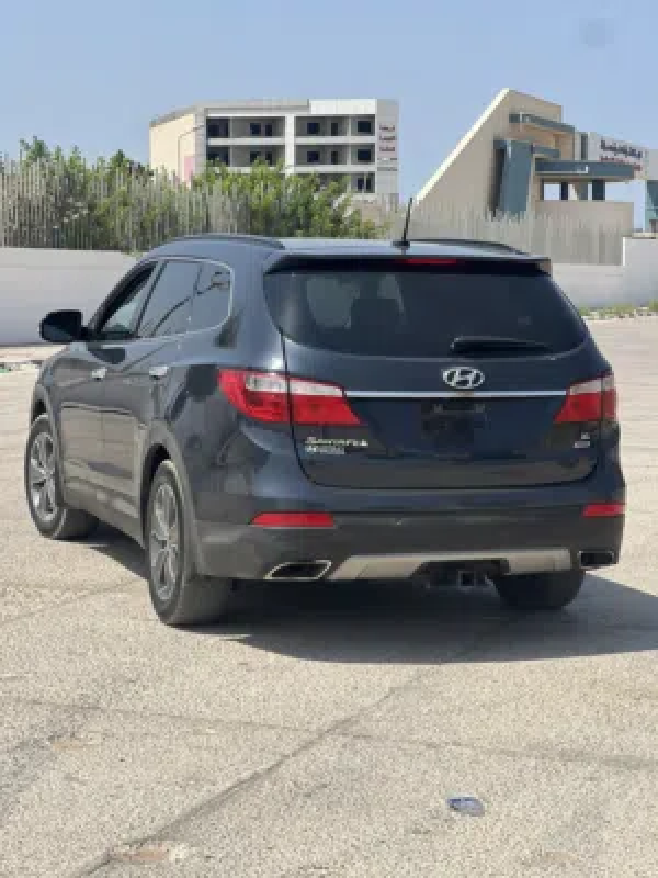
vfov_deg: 25.3
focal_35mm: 77
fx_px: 1952
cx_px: 329
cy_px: 439
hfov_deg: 19.1
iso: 32
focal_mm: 9
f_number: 2.8
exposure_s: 1/791
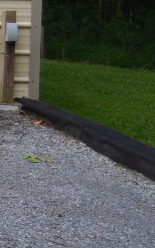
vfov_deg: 12.6
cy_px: -80
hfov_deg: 7.2
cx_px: -320
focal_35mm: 161
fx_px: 1089
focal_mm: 26
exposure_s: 1/80
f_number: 4.5
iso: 400
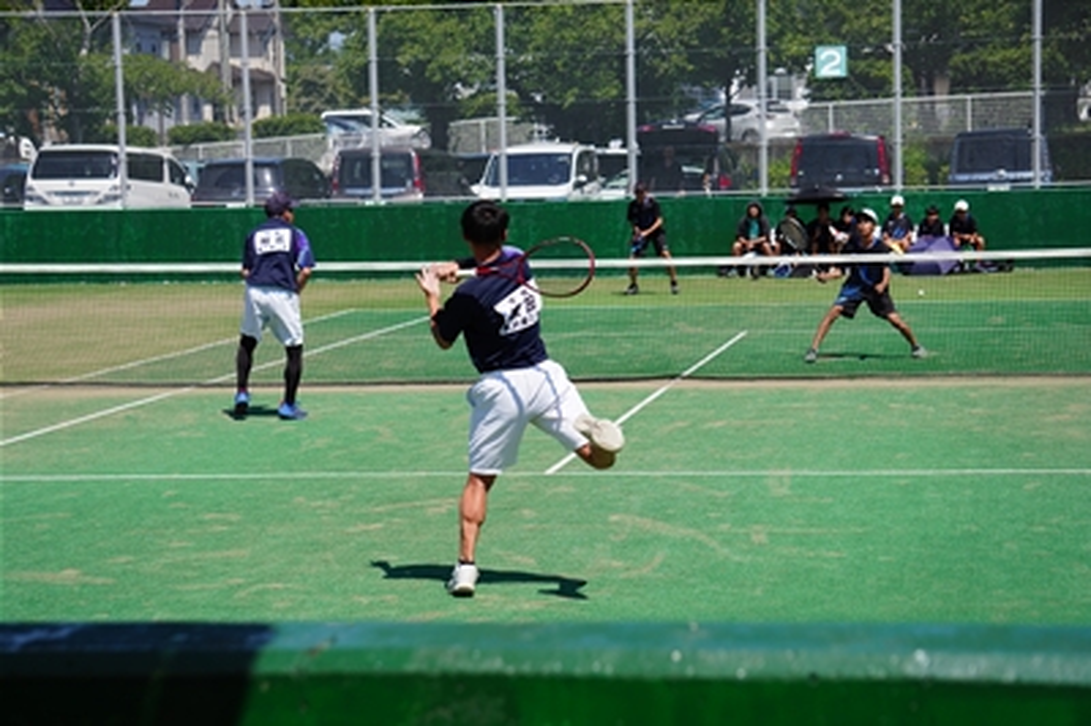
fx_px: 2725
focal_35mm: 90
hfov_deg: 22.6
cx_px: 546
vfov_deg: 15.2
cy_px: 363
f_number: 5.6
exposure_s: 1/800
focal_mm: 60
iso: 100
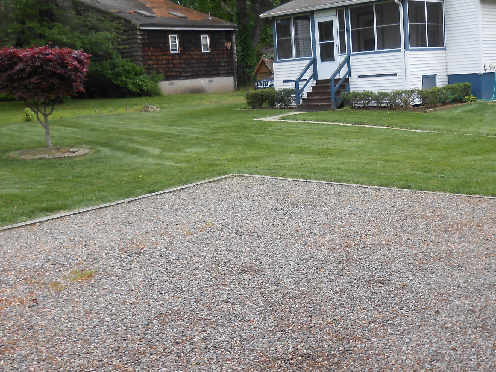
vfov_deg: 32.9
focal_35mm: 44
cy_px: 174
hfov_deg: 42.8
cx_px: 285
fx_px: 630
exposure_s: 1/40
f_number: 3.5
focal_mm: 4.6
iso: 80
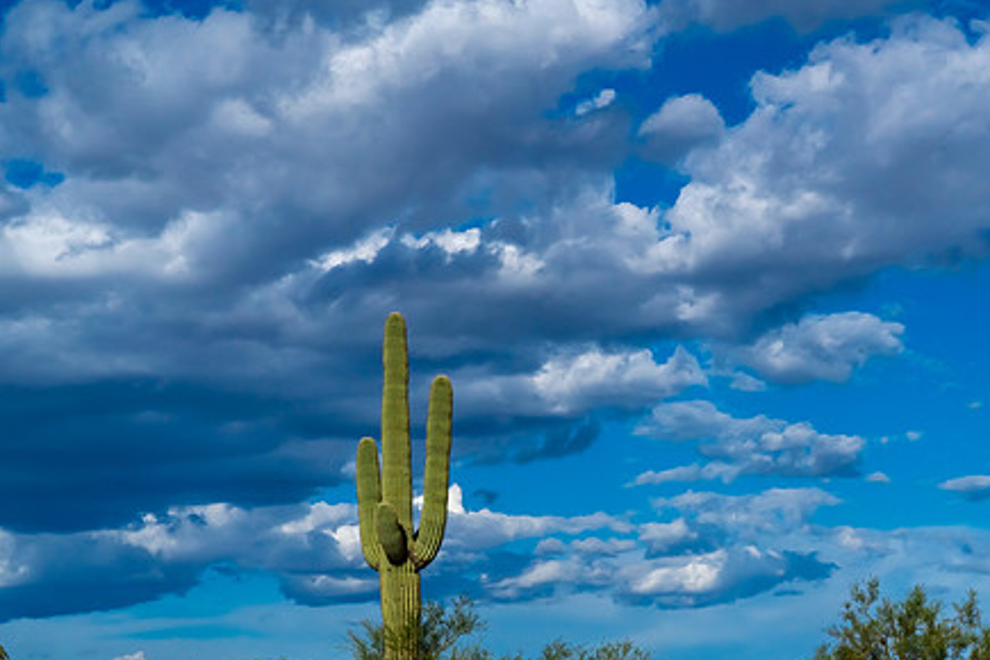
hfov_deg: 26.5
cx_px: 642
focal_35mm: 76
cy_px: 420
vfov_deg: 17.9
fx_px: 2090
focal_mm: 57
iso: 800
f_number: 22
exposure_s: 1/1250
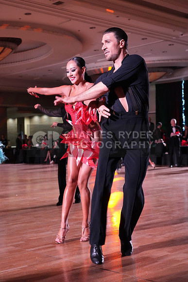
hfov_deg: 23.8
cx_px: 94
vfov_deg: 35.0
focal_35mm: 57
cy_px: 141
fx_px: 446
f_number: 5
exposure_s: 1/320
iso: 6400
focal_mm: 57
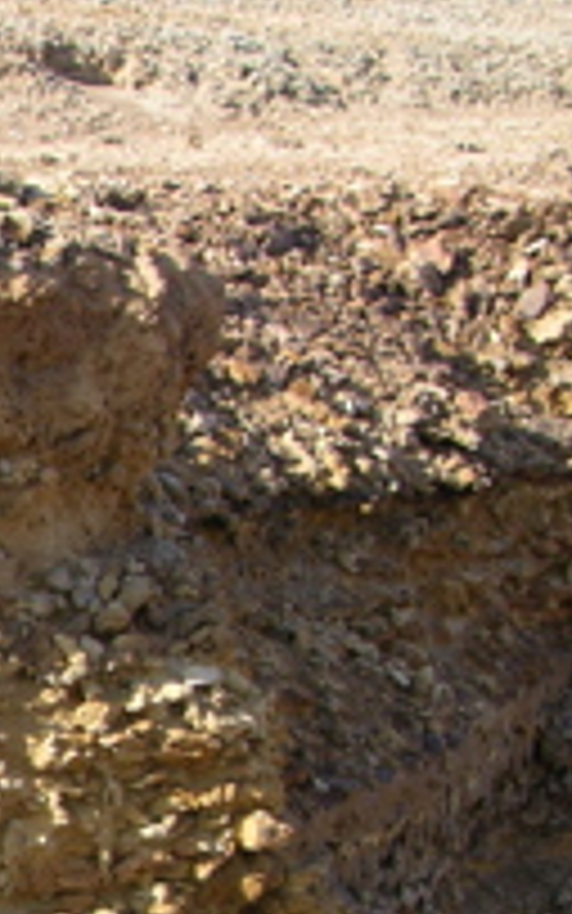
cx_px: -712
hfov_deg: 10.0
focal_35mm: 117
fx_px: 2916
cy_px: 1000
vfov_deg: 17.2
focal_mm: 9
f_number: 5
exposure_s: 1/122
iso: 50
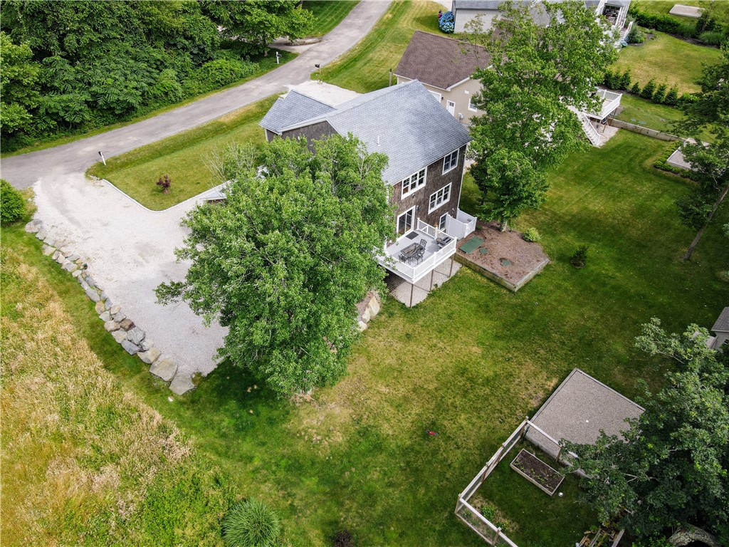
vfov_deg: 56.8
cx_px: 364
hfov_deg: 71.6
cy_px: 274
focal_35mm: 24
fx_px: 505
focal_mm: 4.5
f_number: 2.8
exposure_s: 1/240
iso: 100
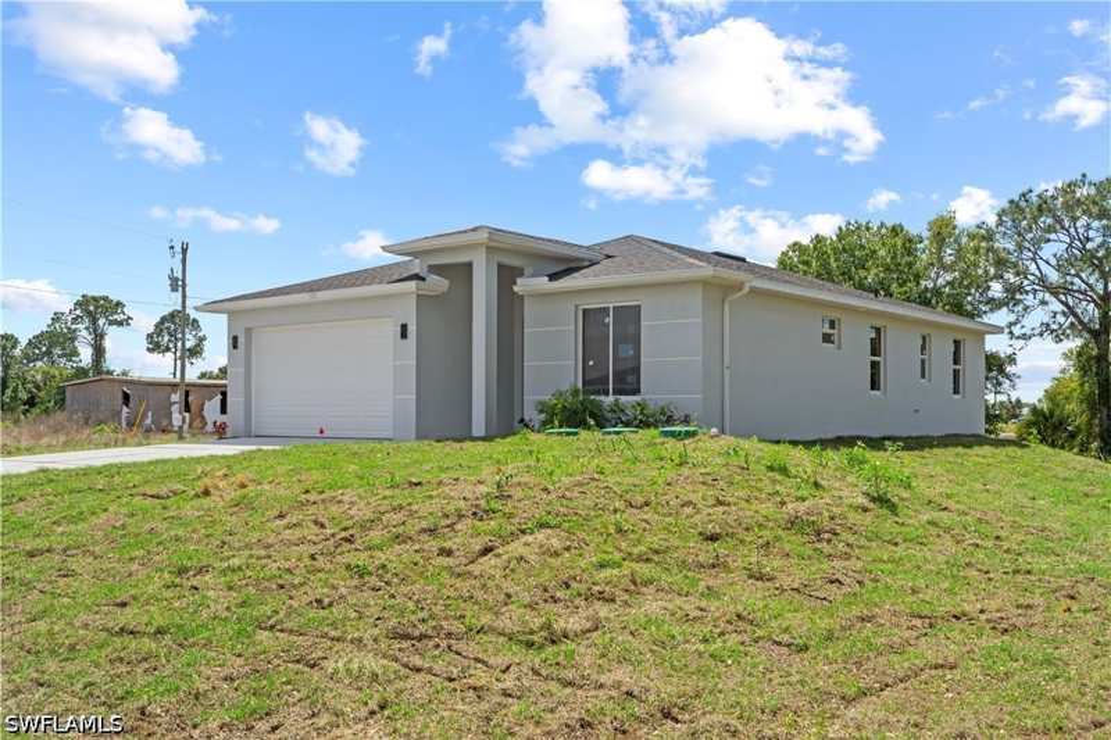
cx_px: 556
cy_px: 370
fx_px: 1080
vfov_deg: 37.8
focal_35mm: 35
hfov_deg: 54.4
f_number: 10
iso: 100
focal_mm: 35
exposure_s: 1/160
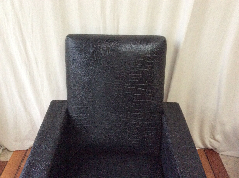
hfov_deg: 56.9
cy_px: 89
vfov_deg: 44.1
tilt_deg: -32.7
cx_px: 120
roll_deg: -1.5
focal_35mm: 32
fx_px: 221
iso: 320
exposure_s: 1/17
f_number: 2.4
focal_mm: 3.3
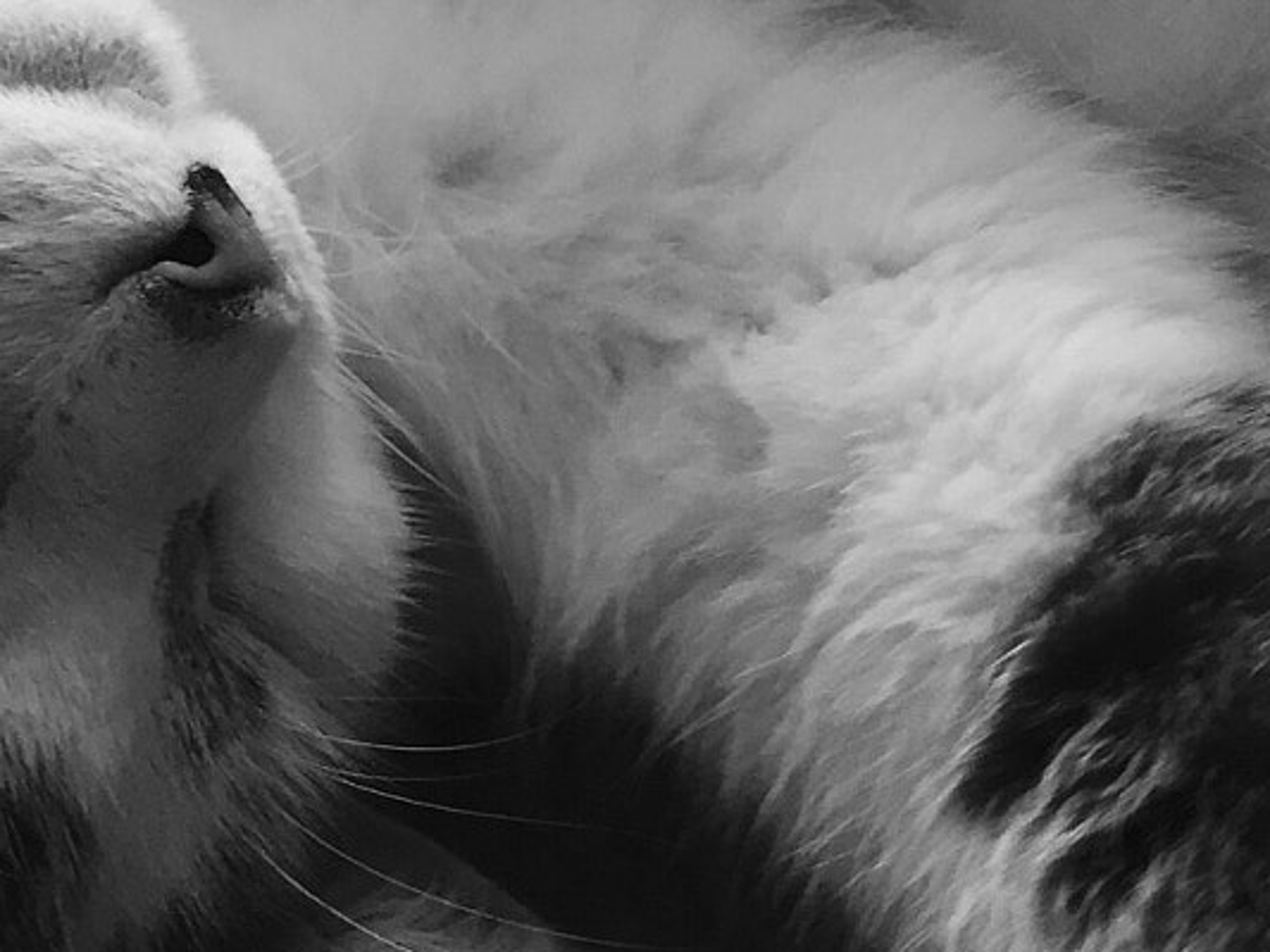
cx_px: 796
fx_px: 3193
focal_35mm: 87
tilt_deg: -29.2
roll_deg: +8.7
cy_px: -43
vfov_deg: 16.6
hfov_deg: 22.4
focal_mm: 4.15
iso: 100
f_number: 2.2
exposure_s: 1/33
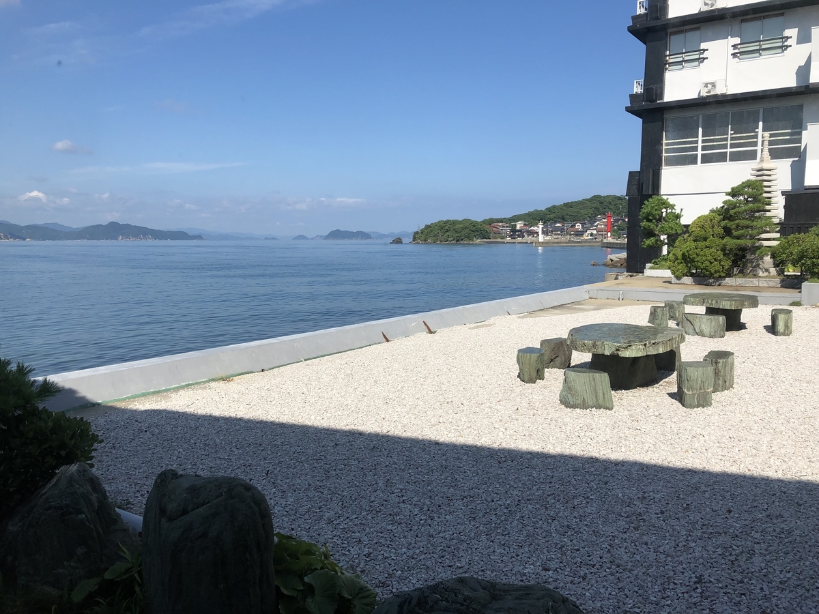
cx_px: 410
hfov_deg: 63.4
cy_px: 307
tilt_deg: -5.4
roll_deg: +0.0
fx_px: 662
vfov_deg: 49.7
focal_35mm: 28
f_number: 1.8
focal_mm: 4
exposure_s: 1/2667
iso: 20
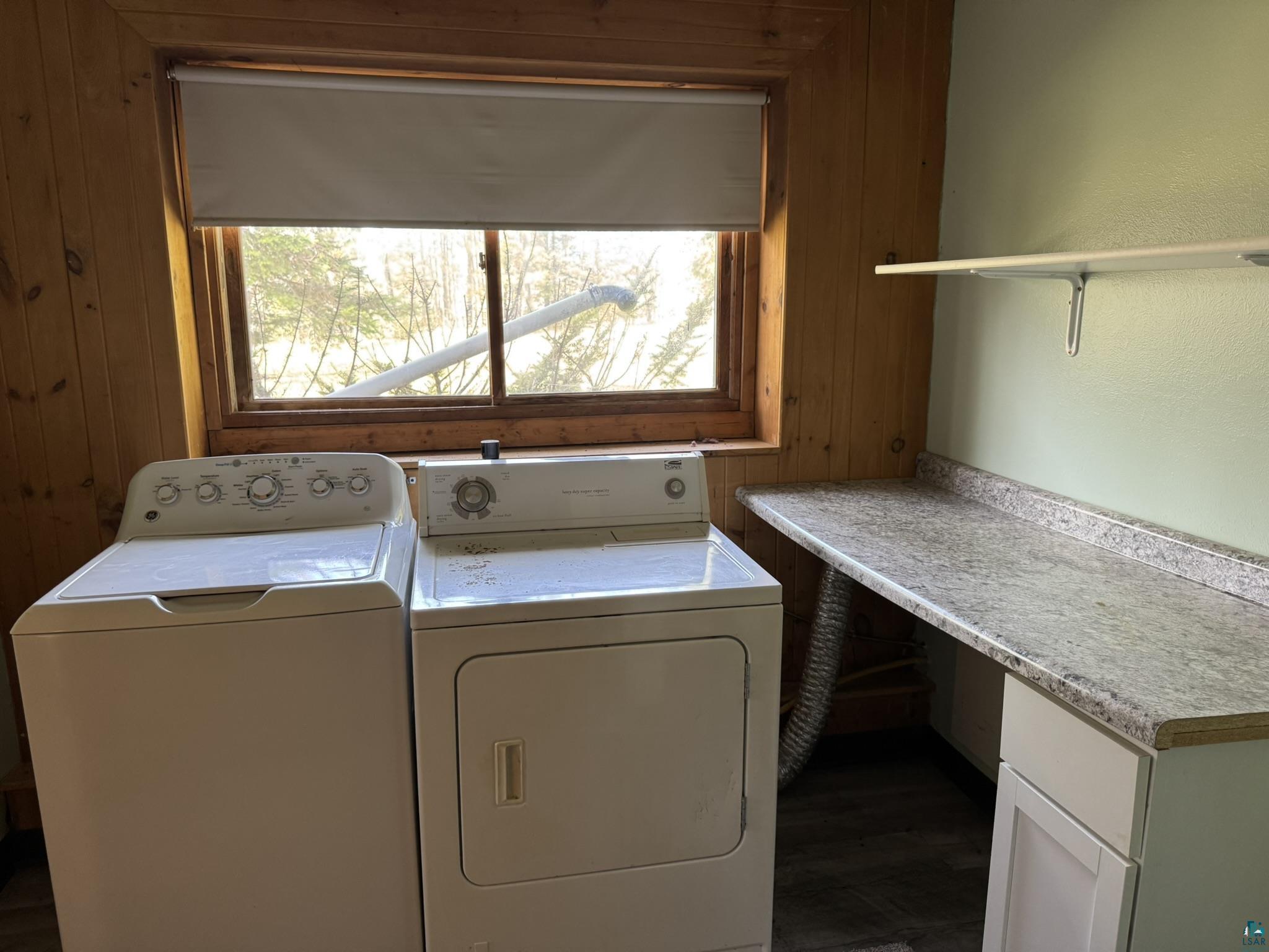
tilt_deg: -13.7
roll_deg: -0.7
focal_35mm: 24
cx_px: 634
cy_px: 476
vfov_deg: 56.8
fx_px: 880
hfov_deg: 71.6
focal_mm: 6.76
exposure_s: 1/74
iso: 200
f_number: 1.78
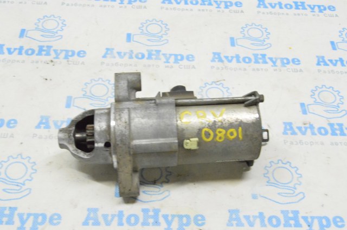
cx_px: 174
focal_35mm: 48
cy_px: 115
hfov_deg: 41.2
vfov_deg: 28.0
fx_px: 462
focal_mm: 32
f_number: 20
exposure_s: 1/15
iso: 6400
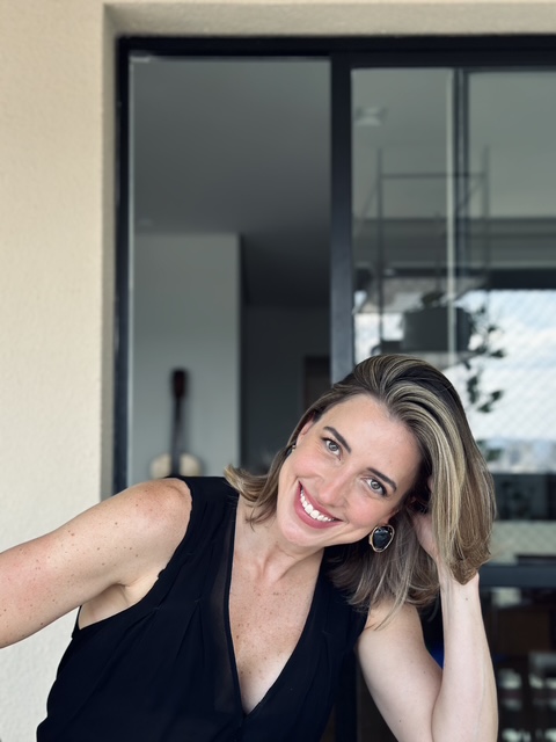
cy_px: 371
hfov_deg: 30.3
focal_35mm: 48
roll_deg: +0.0
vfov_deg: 39.7
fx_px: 1028
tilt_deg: +4.3
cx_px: 278
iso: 80
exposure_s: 1/571
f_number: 1.78
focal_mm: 6.86
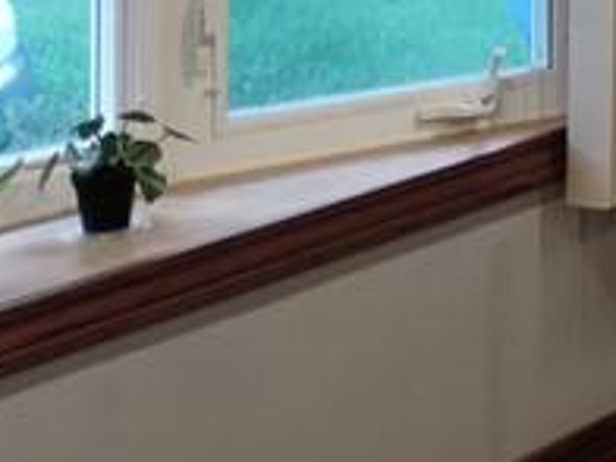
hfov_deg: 11.1
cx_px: 1532
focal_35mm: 146
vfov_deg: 9.6
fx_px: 2598
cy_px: -409
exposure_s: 1/30
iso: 478
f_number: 1.8
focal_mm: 4.27
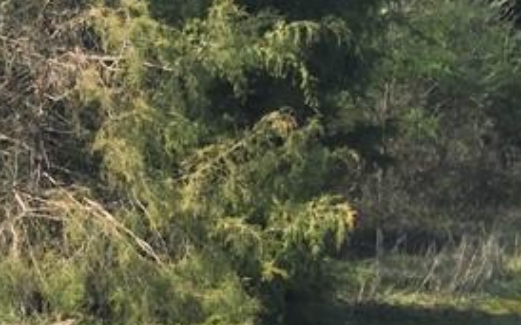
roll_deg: -2.9
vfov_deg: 11.3
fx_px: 1632
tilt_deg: -3.1
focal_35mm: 115
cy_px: 48
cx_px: -230
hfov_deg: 16.7
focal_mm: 4.15
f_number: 2.2
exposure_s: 1/1199
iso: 32
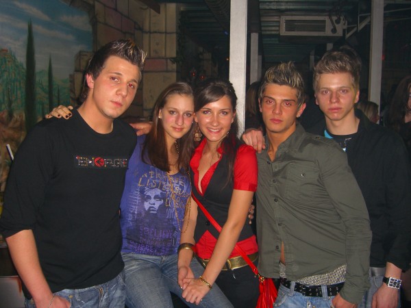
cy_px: 154
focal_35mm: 38
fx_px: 451
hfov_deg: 49.0
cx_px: 206
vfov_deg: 37.7
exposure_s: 1/60
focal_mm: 7.9
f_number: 2.8
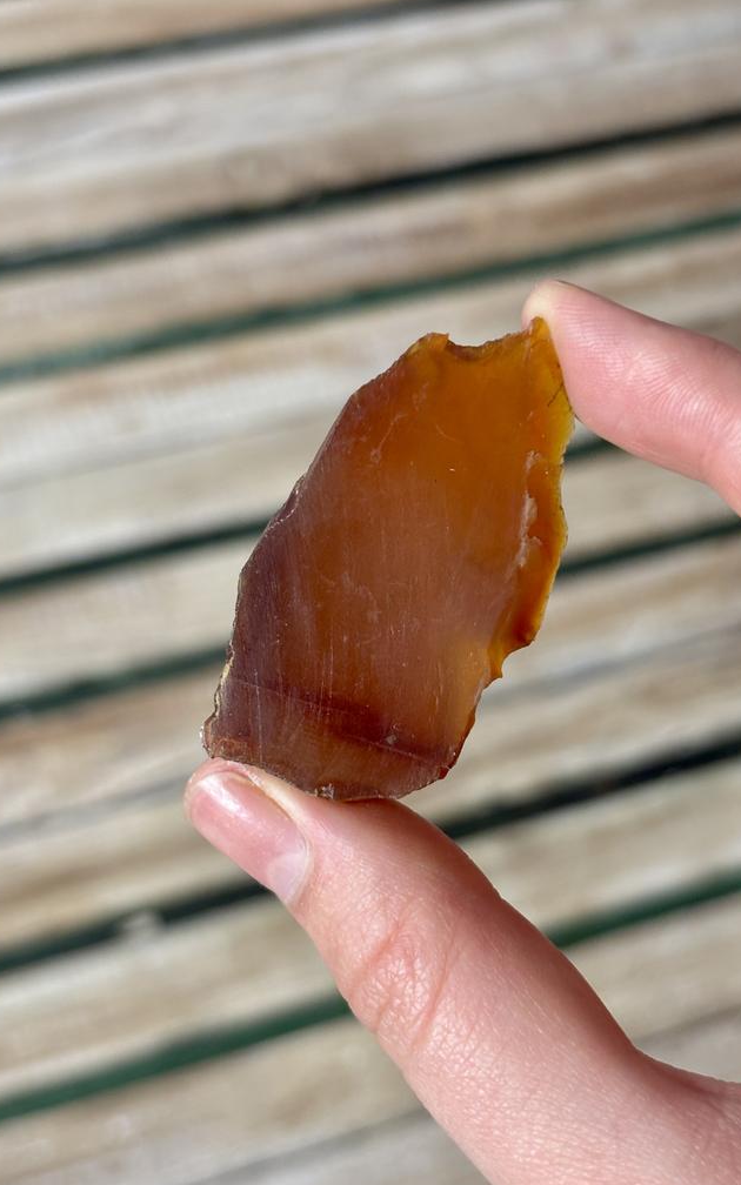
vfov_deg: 36.3
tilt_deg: -65.1
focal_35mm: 56
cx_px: 418
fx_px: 1809
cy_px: 592
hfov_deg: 23.1
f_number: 1.6
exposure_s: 1/100
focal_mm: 5.96
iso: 80
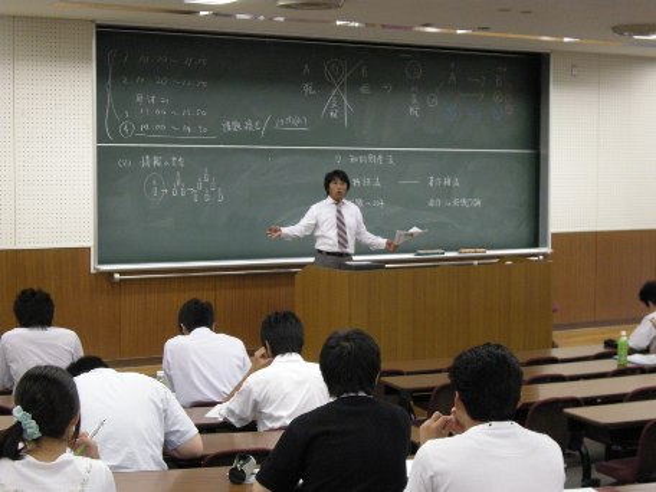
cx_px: 328
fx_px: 1213
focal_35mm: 64
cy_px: 246
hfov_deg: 30.3
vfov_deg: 22.9
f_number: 3.8
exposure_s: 1/49.1
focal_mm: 13.7
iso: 400
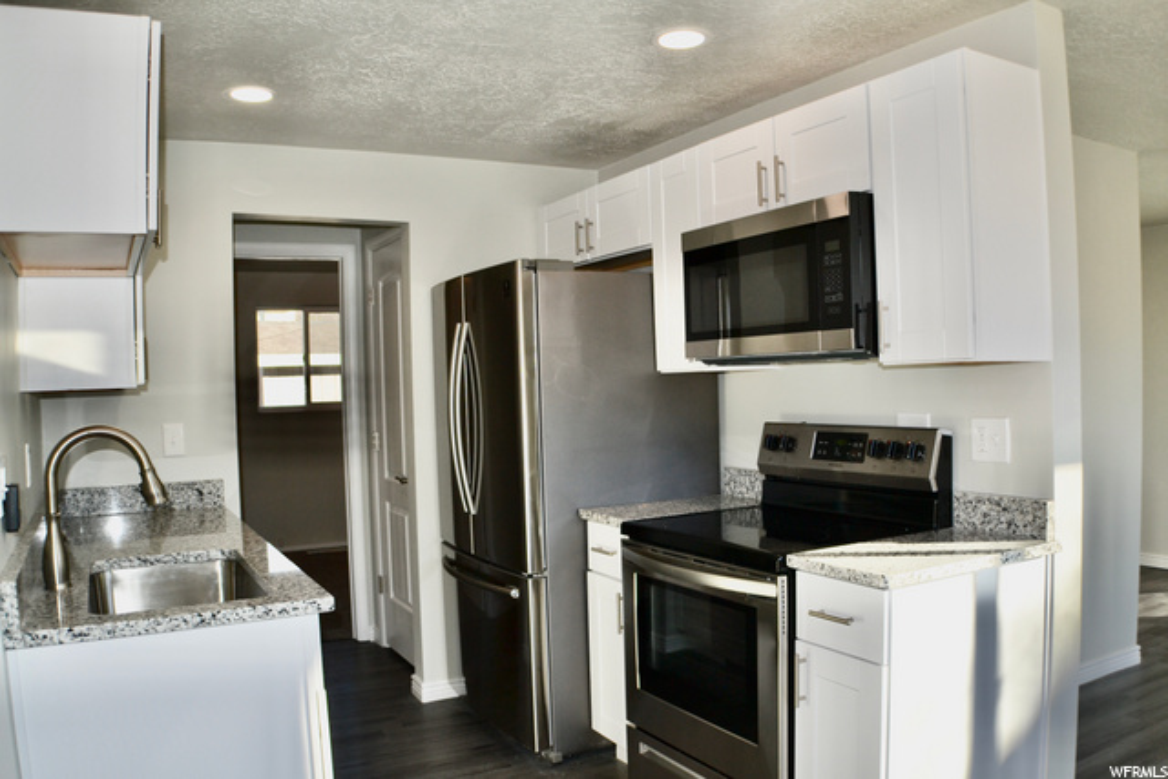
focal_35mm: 36
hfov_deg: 53.1
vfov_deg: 36.9
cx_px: 584
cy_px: 390
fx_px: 1168
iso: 100
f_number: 4
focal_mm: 24
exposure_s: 1/125
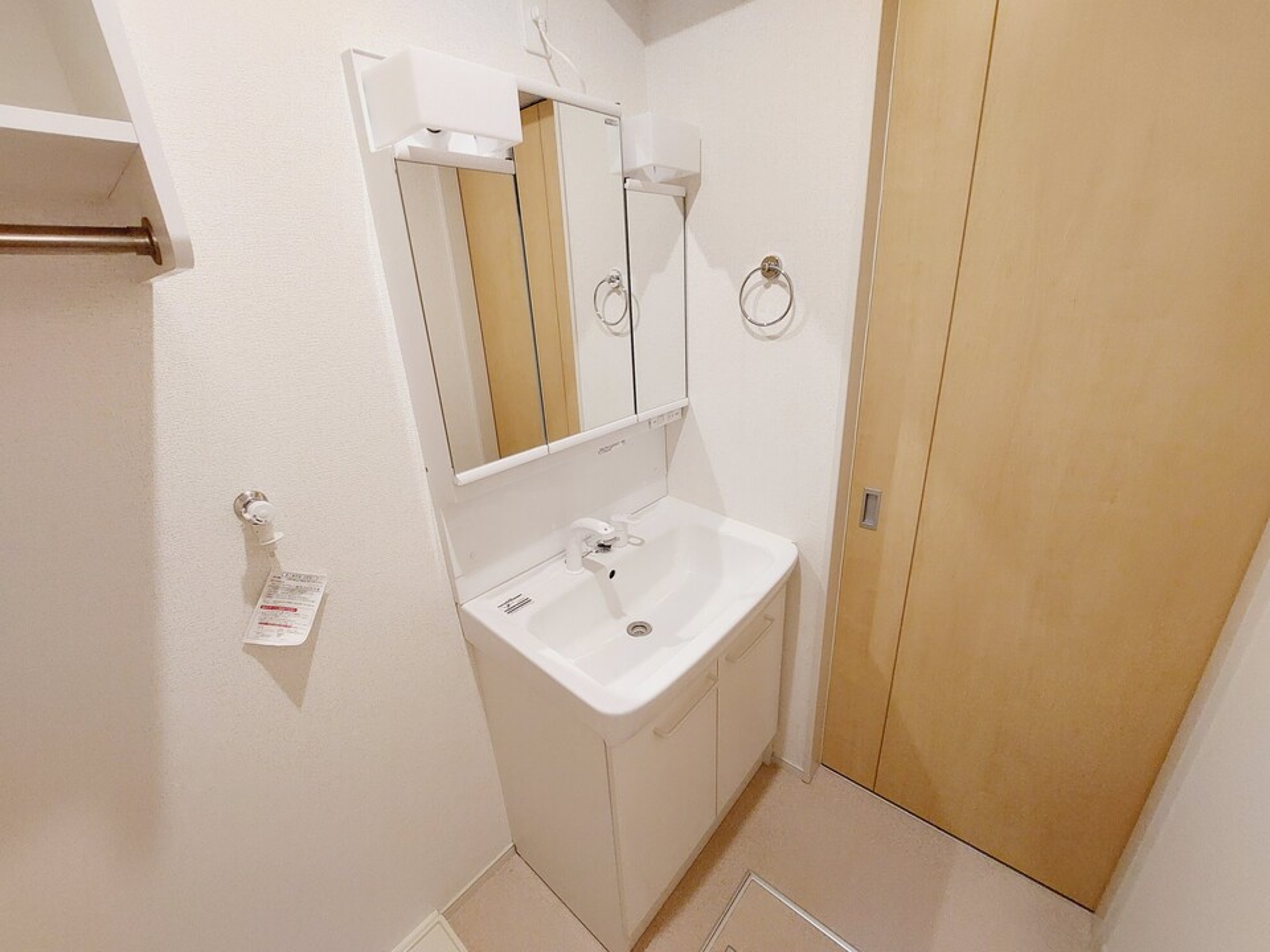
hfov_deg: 106.2
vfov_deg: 89.9
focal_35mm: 13
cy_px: 476
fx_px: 477
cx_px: 635
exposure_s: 1/40
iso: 250
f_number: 2.2
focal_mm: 1.74
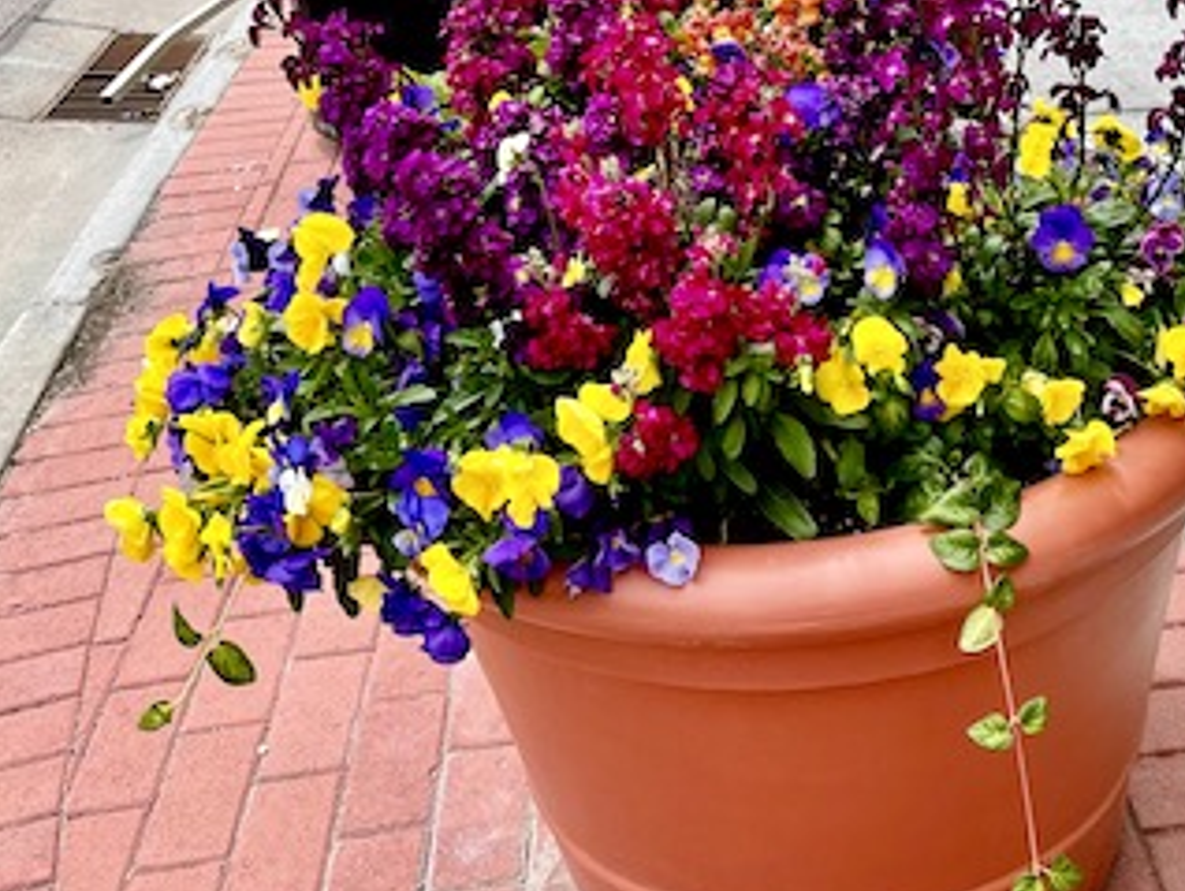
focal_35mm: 49
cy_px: 82
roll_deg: +1.5
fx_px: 1679
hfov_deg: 38.0
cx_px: 872
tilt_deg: -20.5
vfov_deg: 28.5
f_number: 1.6
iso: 32
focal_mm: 5.1
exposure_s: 1/2123
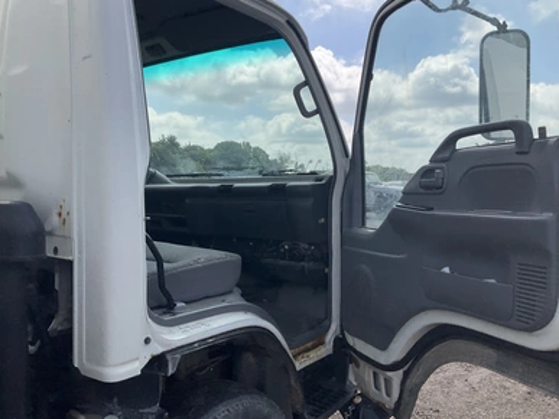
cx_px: 285
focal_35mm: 30
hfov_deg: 60.0
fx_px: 484
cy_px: 204
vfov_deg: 46.8
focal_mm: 3
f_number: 1.8
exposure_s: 1/1786
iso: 25
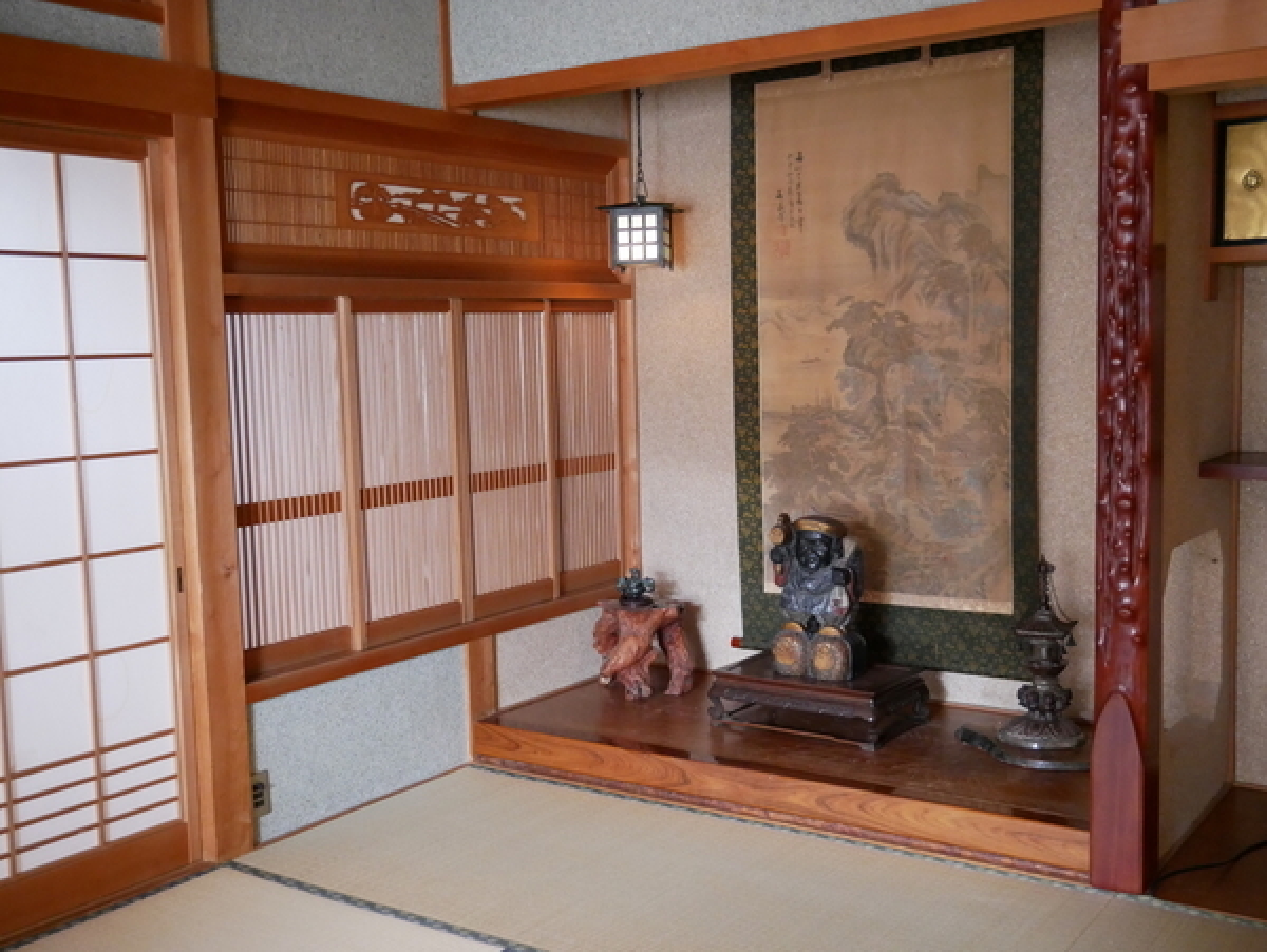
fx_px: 1465
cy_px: 476
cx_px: 634
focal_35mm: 40
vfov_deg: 36.0
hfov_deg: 46.8
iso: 3200
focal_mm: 20
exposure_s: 1/50
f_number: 4.1
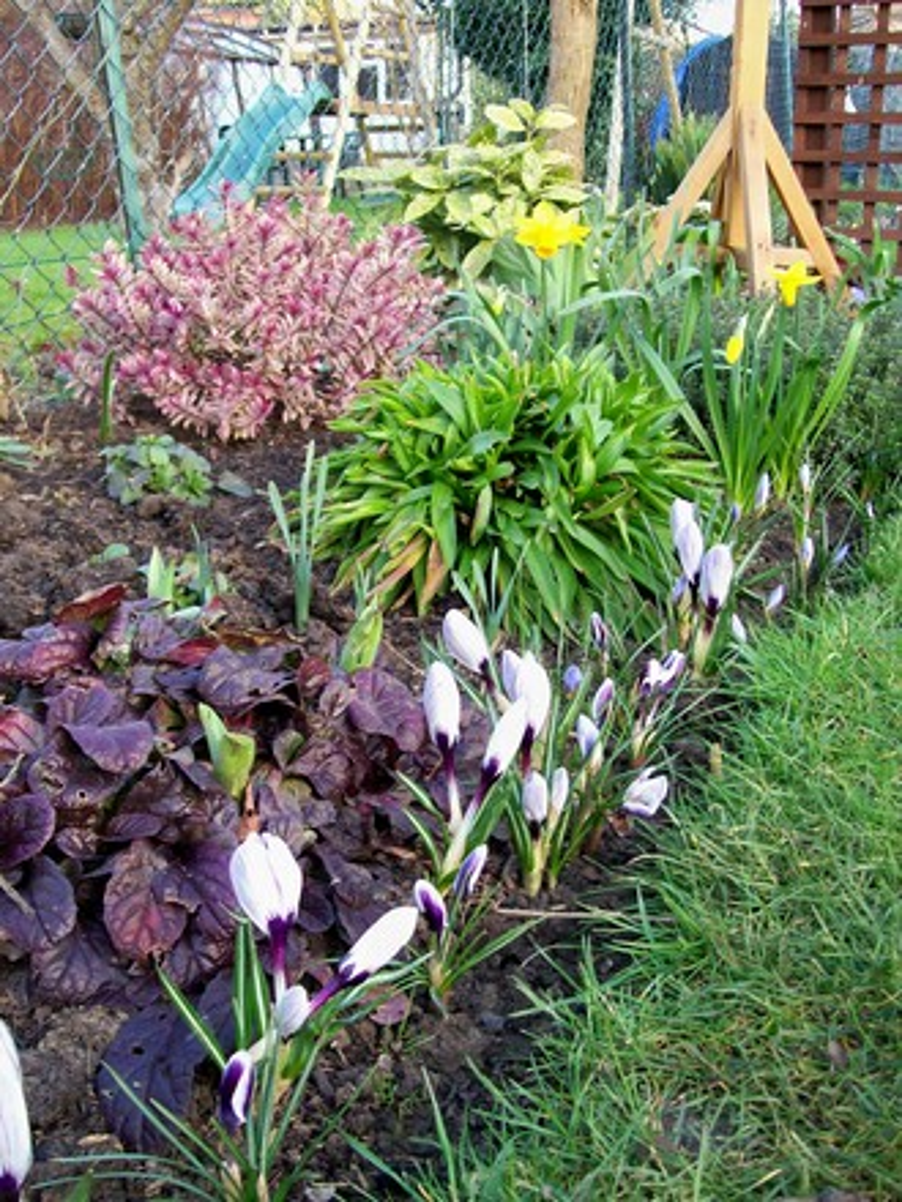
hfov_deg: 39.7
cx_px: 451
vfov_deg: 51.4
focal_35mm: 36
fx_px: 1251
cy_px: 601
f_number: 2.7
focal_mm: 6
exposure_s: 1/47.3
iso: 80
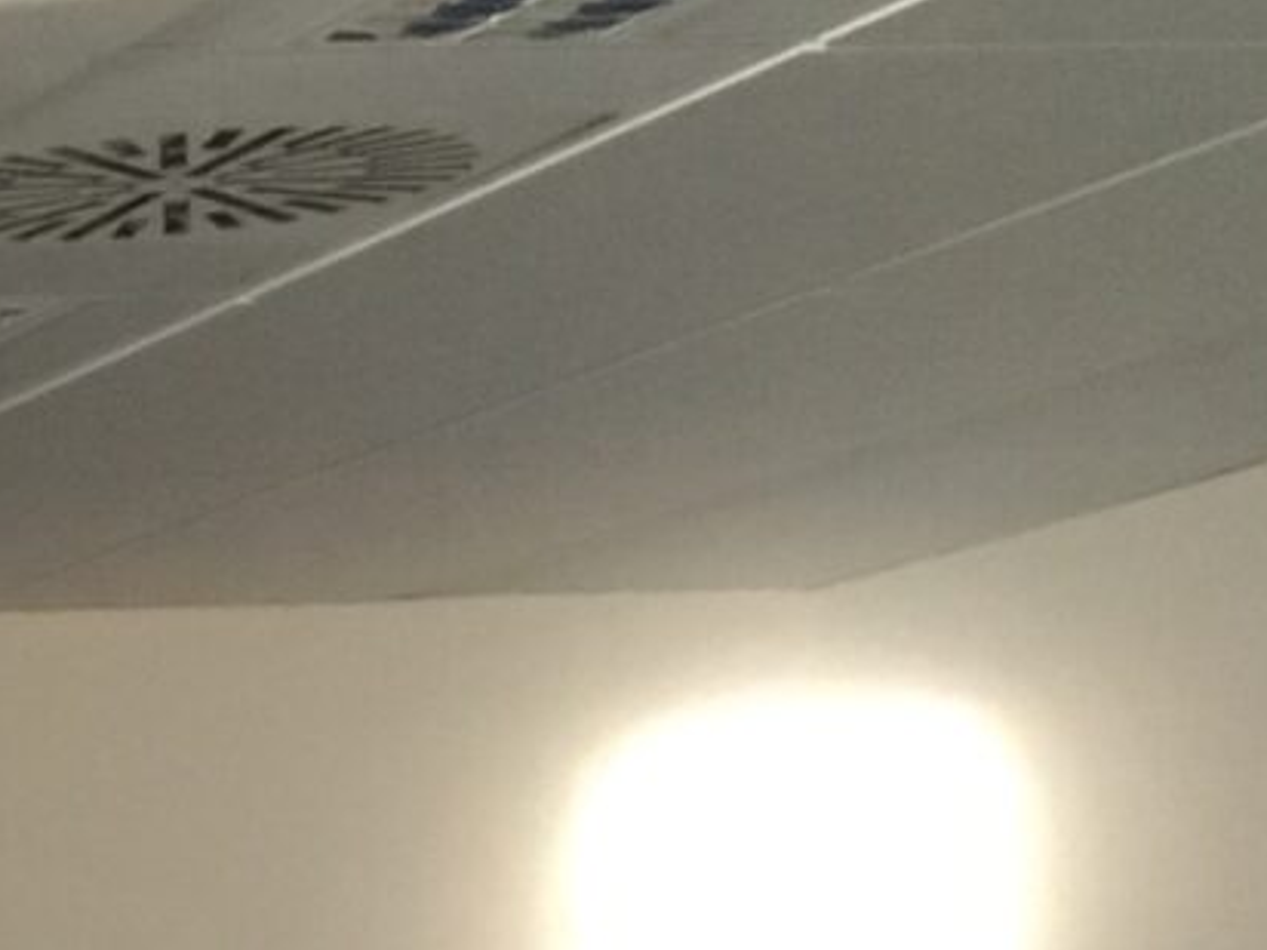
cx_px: -2491
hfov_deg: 9.0
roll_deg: +0.7
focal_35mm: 180
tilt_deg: -7.9
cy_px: 2555
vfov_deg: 7.5
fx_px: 6588
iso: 160
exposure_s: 1/33
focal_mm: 4.15
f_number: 2.2
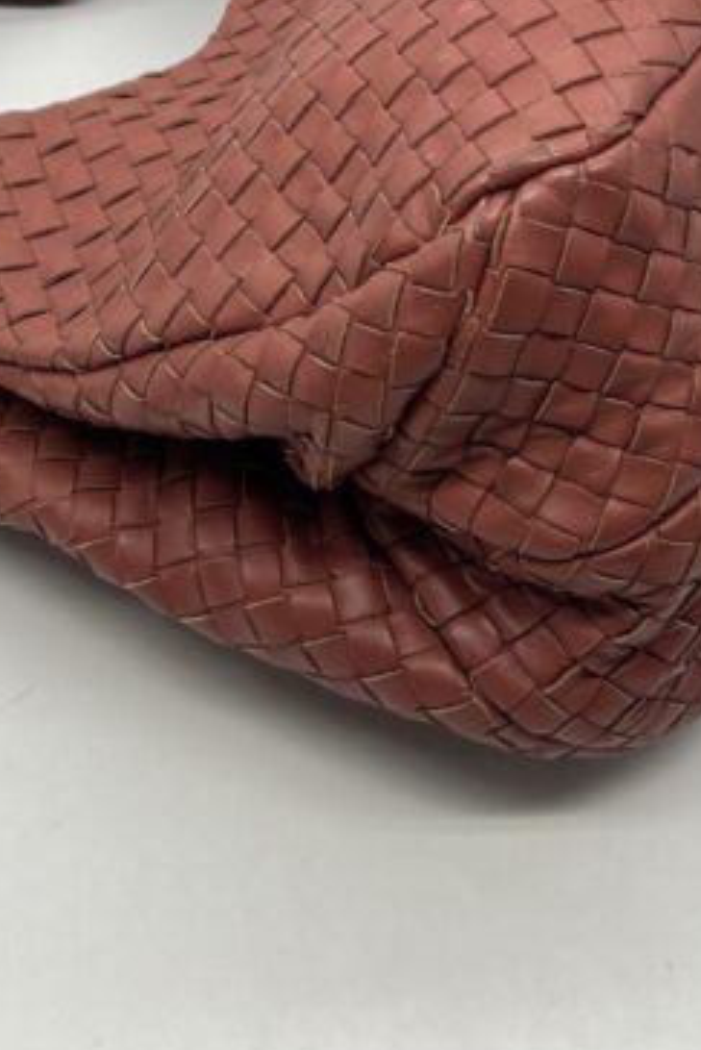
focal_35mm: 76
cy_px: 124
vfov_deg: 25.9
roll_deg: -4.2
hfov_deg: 17.9
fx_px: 2218
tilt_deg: -36.2
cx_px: 415
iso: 32
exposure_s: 1/111
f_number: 1.5
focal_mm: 5.7
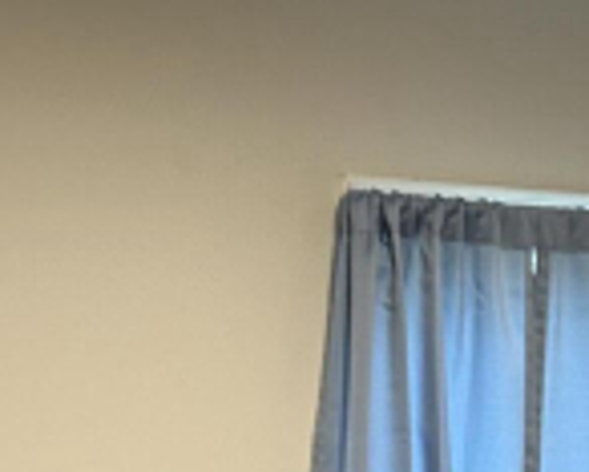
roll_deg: -2.9
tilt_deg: -5.7
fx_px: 2023
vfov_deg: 12.7
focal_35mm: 116
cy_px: 672
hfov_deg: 16.5
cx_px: 448
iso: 320
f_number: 1.5
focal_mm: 5.7
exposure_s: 1/60
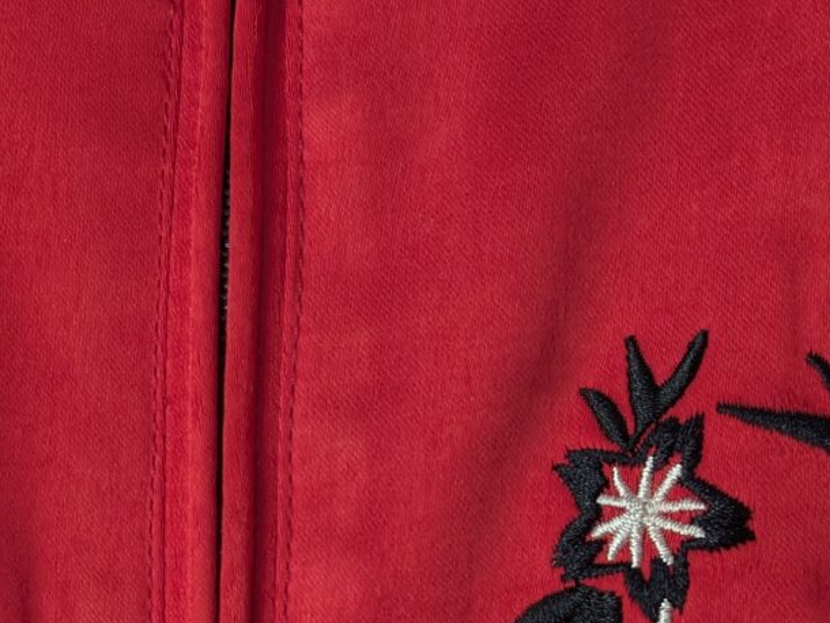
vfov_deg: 17.5
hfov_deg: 23.2
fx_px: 2015
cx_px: 293
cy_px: 460
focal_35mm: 84
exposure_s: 1/120
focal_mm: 5.43
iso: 256
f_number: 1.89
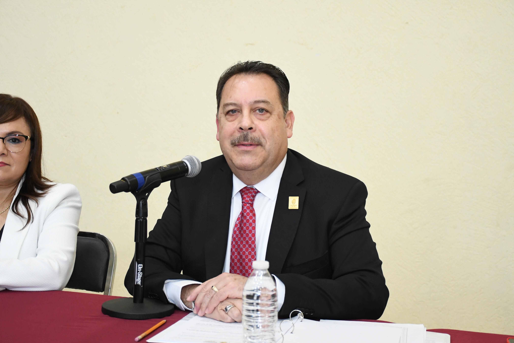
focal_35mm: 57
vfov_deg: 23.8
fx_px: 814
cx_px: 257
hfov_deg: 35.1
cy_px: 172
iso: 2500
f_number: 4.2
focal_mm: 38
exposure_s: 1/100
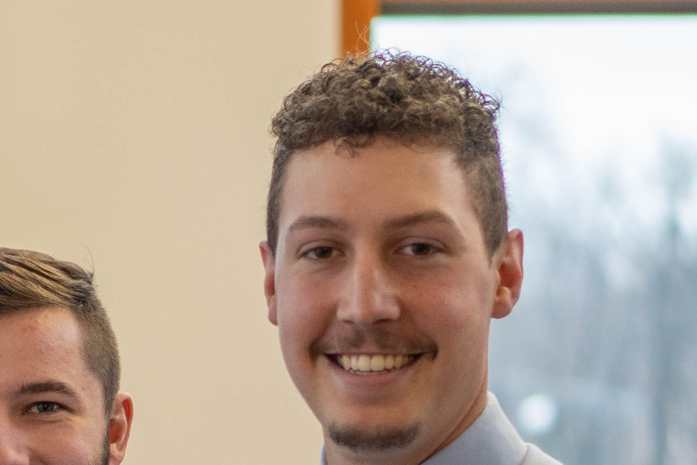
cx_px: -522
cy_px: 668
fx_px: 5634
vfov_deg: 4.7
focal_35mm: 291
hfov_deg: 6.9
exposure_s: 1/80
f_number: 1.8
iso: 400
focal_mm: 50
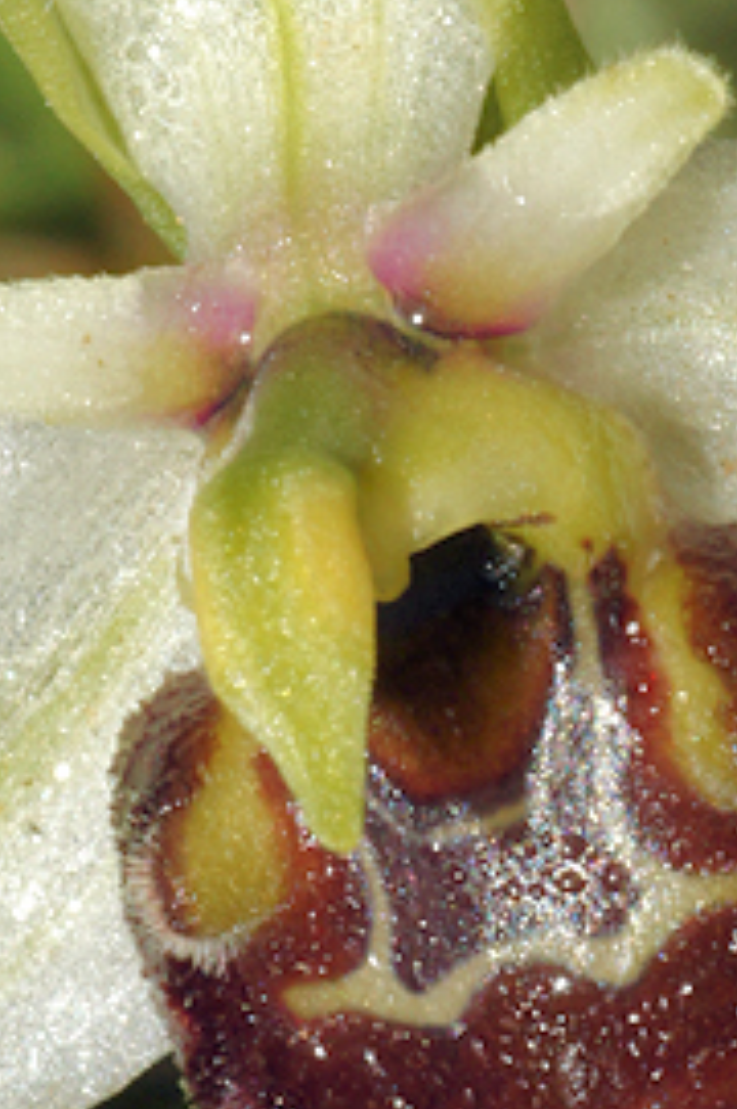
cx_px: 454
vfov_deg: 5.2
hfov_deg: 3.4
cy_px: 720
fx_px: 12283
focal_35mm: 399
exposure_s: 1/125
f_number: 25
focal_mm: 90
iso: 800
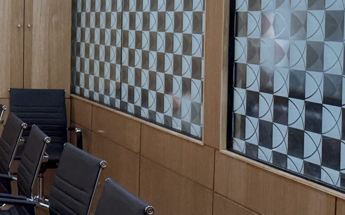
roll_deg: -0.5
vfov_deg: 15.8
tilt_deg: -3.0
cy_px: 56
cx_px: -108
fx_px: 771
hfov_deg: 22.5
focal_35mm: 82
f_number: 1.78
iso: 125
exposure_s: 1/228
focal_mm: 6.76
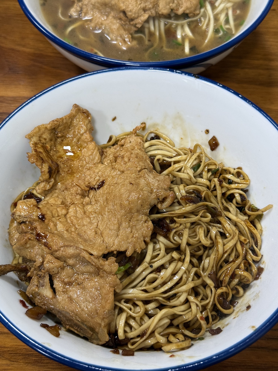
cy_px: 186
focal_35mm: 48
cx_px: 139
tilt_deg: -58.3
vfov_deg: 39.7
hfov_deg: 30.3
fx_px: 514
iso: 125
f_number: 1.78
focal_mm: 6.76
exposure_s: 1/60
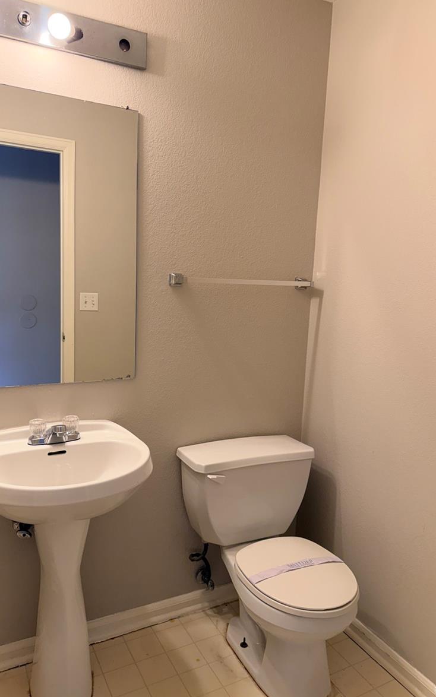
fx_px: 494
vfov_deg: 70.4
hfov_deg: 47.6
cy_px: 342
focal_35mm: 26
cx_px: 220
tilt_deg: -6.8
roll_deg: -3.4
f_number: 1.78
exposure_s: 1/209
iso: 160
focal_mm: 6.76
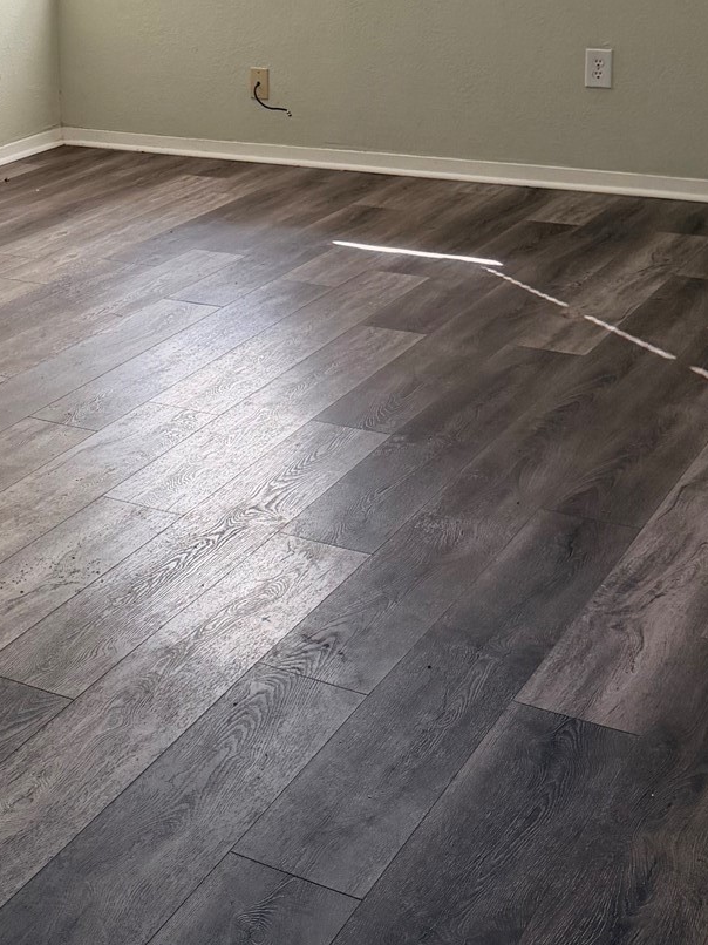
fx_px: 1664
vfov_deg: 30.7
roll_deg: +4.0
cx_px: -27
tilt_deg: -13.7
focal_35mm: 61
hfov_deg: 22.9
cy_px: 149
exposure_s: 1/168
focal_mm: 6.76
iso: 160
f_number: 1.78
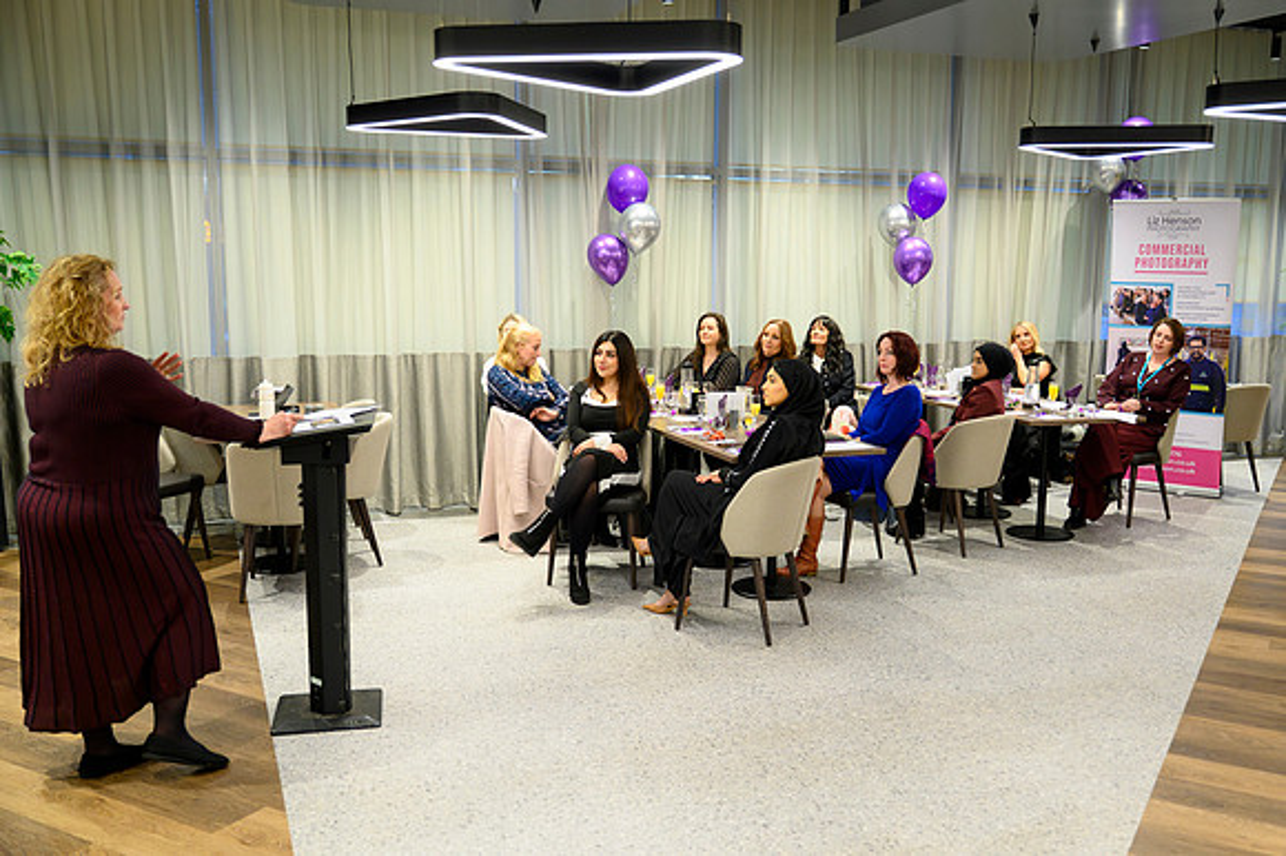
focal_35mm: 33
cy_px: 443
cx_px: 662
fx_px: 1189
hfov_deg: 56.8
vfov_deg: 39.6
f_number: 2.8
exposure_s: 1/125
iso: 2000
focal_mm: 32
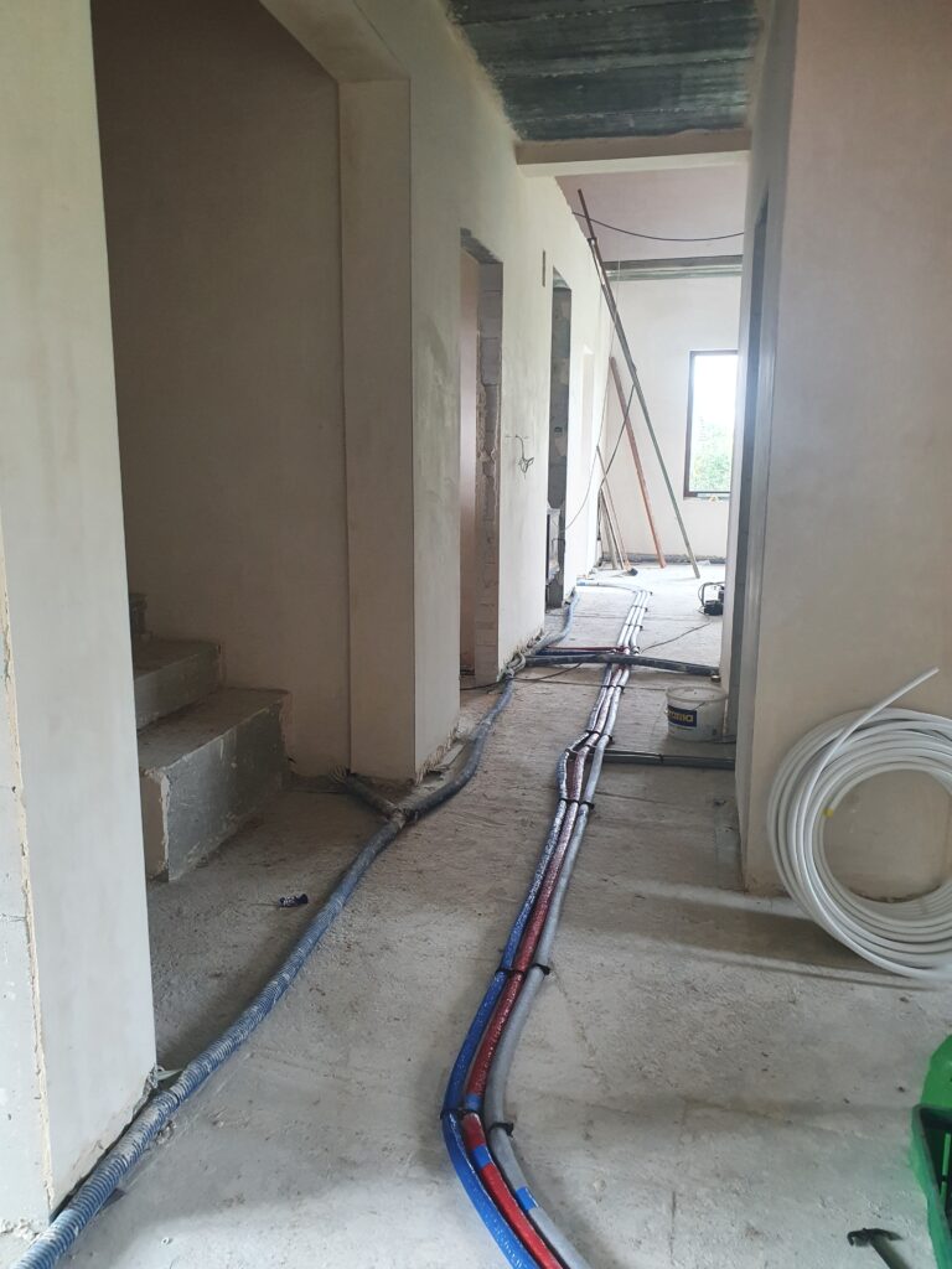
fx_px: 953
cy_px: 634
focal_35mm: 26
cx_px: 476
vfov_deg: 67.3
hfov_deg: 53.1
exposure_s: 1/50
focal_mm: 4.32
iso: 320
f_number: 2.4
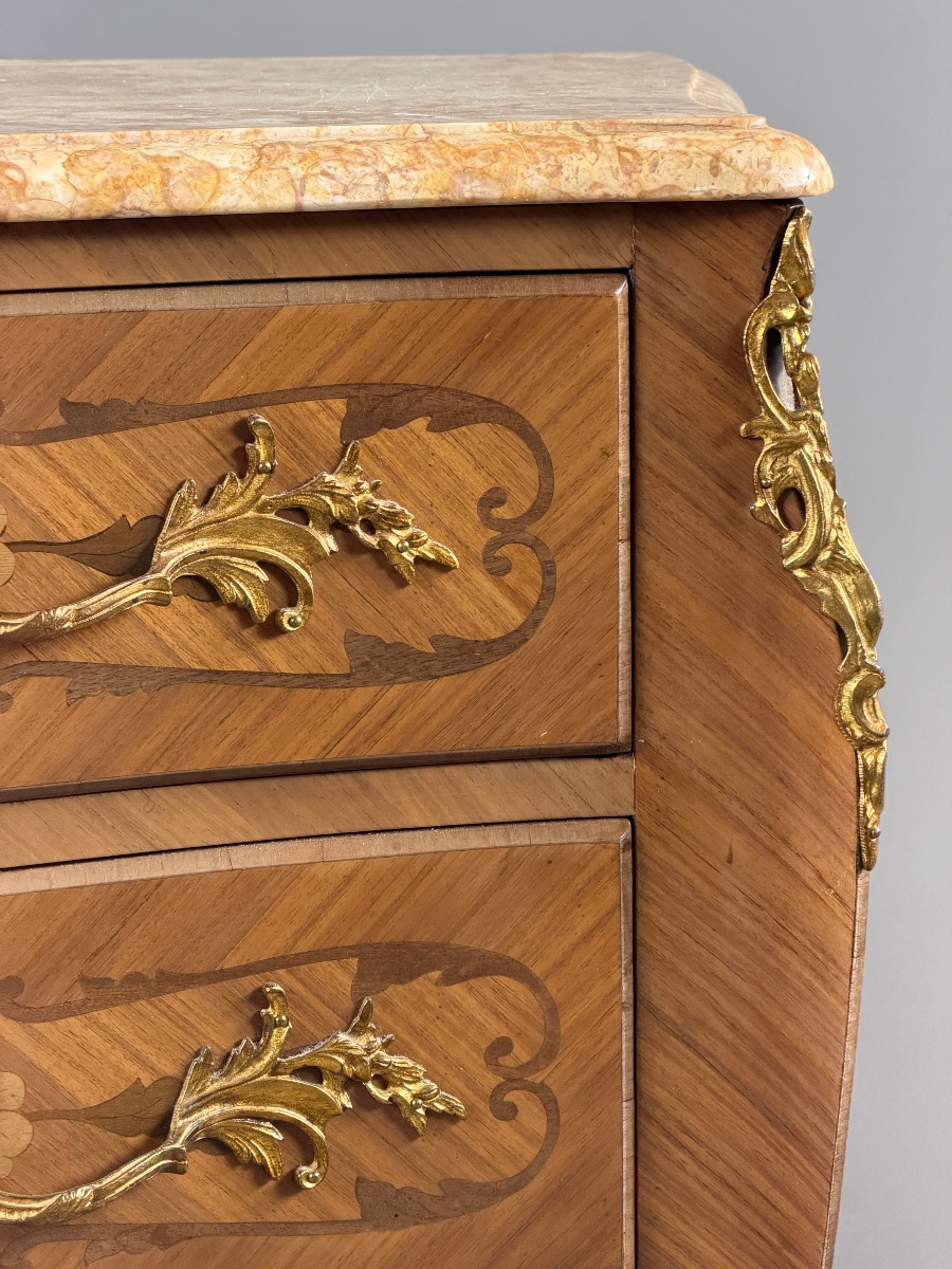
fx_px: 3667
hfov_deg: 14.8
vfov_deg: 19.6
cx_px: 476
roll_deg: -0.7
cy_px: 634
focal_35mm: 100
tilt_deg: -11.9
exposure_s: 1/50
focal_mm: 16.89
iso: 320
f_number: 2.8
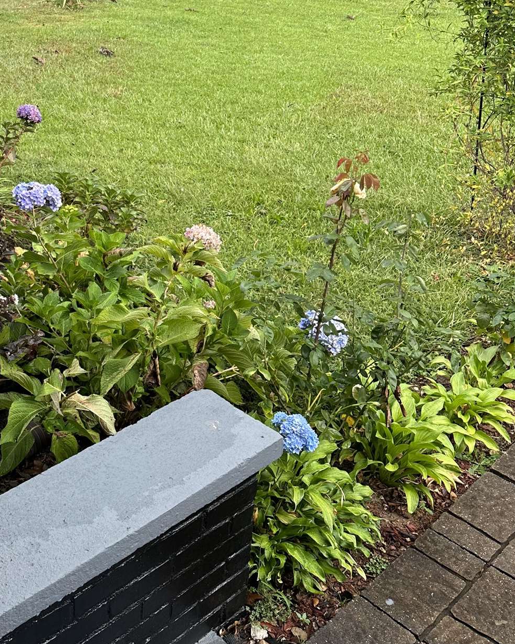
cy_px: 125
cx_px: 92
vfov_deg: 40.2
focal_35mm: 44
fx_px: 839
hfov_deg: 33.0
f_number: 1.78
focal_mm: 6.86
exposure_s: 1/816
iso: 80
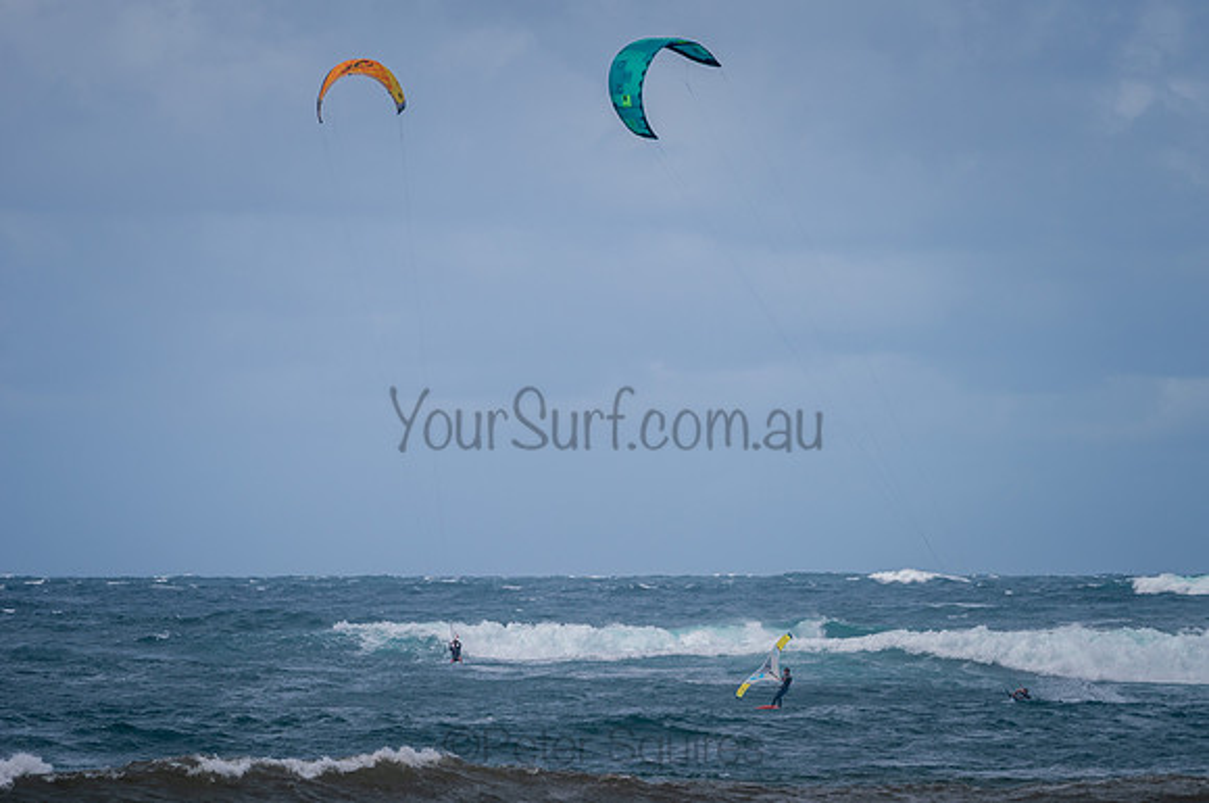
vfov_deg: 3.7
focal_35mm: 368
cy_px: 357
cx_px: 737
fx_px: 12355
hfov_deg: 5.6
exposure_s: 1/2000
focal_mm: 300
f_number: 5.6
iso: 110
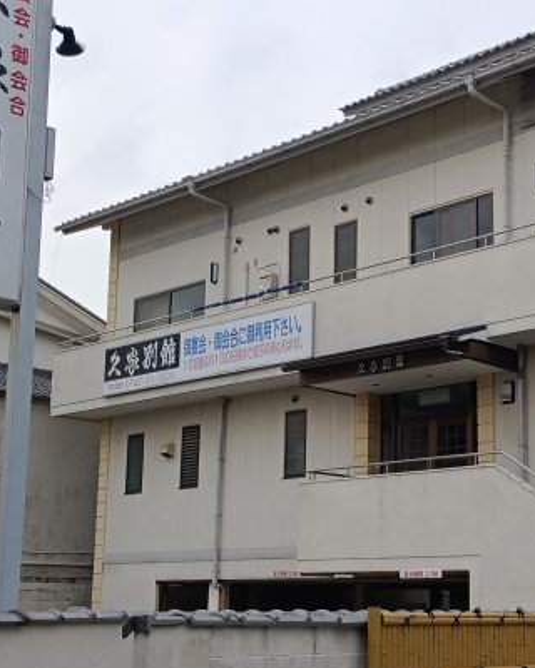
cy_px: 399
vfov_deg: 31.4
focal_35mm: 60
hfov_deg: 25.3
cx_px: 343
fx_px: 1188
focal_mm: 6.14
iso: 50
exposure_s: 1/127
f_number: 1.65
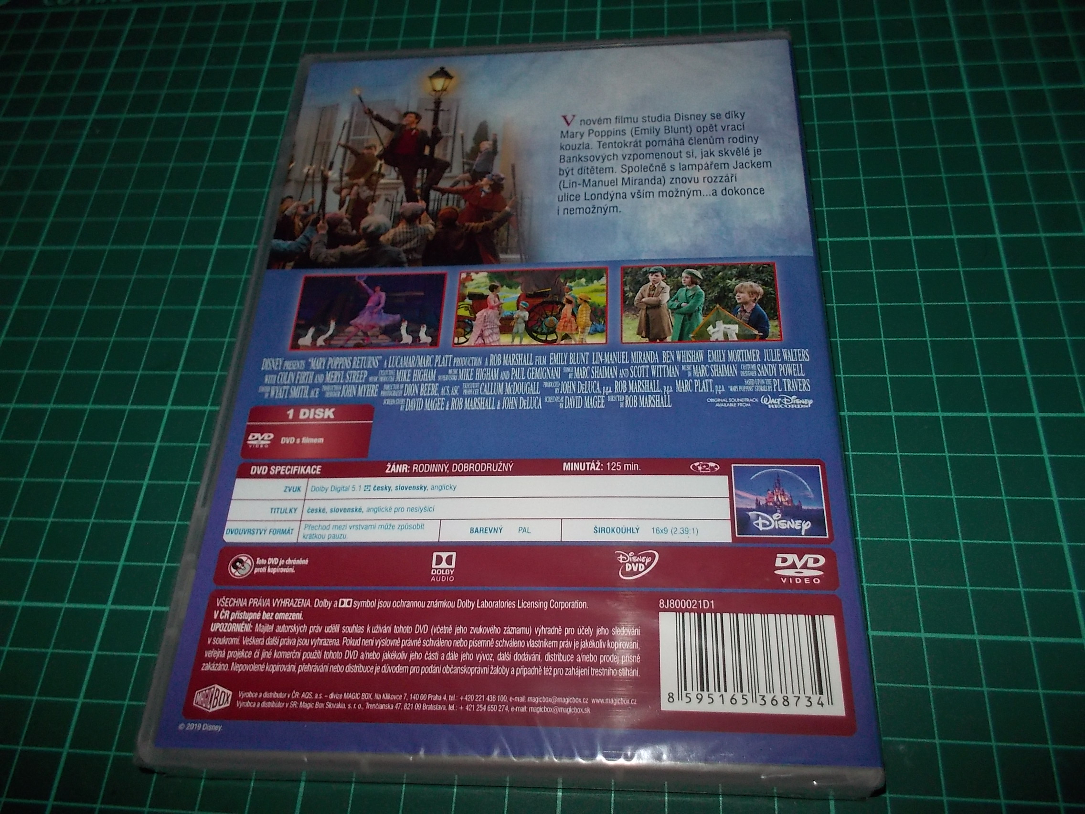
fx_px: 909
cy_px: 407
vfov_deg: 48.2
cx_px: 542
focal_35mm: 29
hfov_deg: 61.7
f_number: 3.3
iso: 200
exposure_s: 1/30
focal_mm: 4.1
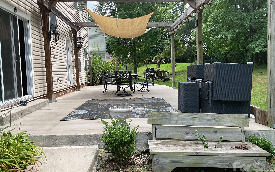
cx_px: 138
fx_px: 232
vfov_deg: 40.6
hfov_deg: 61.2
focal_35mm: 31
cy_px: 85
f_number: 1.8
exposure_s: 1/327
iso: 16
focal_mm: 3
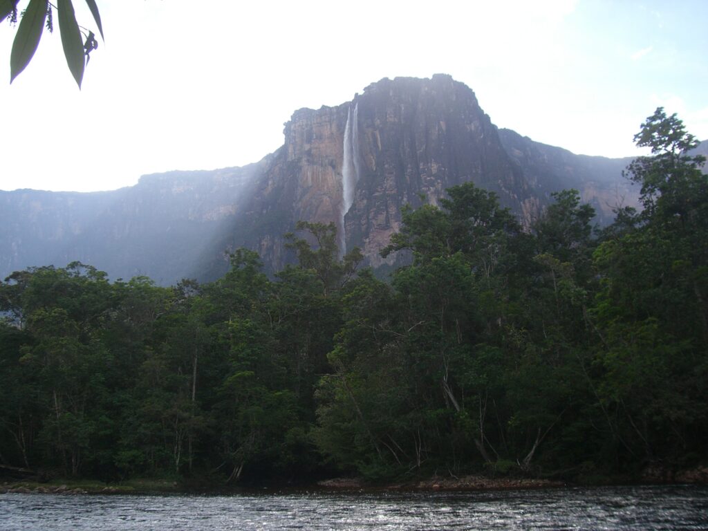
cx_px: 354
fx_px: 777
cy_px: 266
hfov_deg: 49.0
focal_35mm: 38
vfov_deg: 37.7
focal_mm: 6.2
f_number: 4.3
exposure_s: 1/320
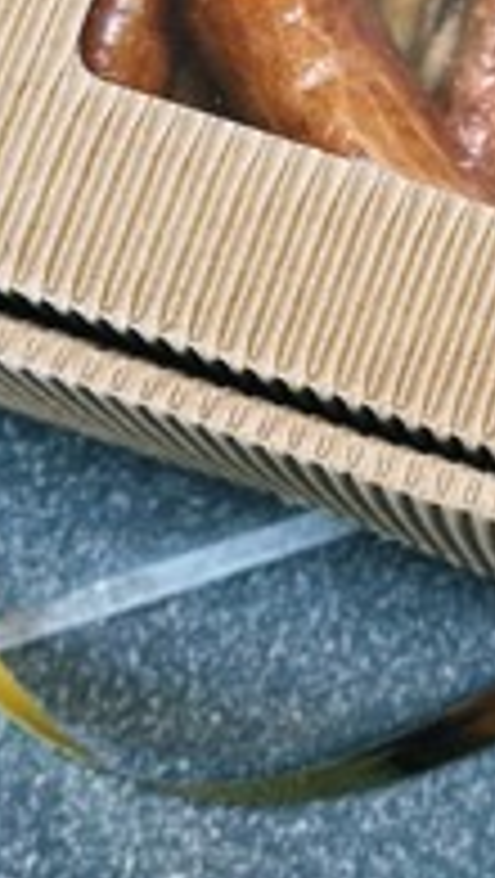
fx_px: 3749
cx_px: 810
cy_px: -437
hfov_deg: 7.4
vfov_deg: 12.7
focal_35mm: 161
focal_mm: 6.86
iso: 125
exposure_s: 1/70
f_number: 1.78
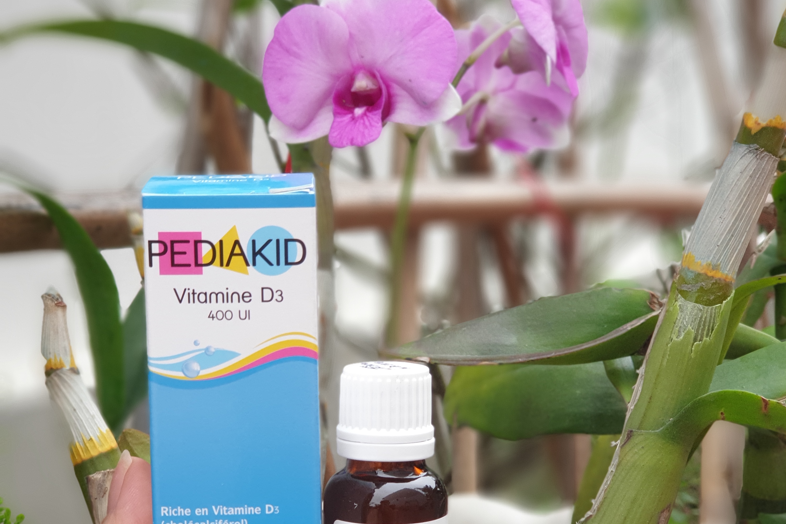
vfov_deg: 18.6
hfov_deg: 27.7
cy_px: 351
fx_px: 1594
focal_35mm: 73
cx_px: 397
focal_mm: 6
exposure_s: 1/33
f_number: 2.4
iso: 100
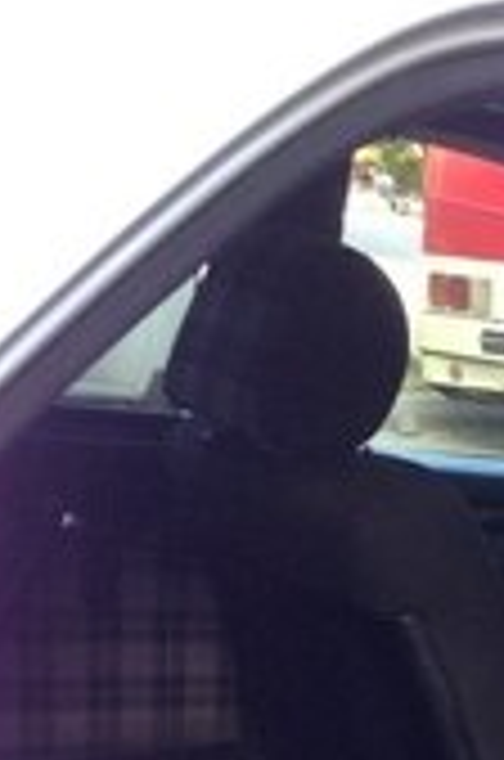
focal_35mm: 101
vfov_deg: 18.4
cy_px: 1061
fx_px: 2130
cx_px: 778
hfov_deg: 12.7
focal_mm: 4.12
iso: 80
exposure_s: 1/120
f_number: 2.4
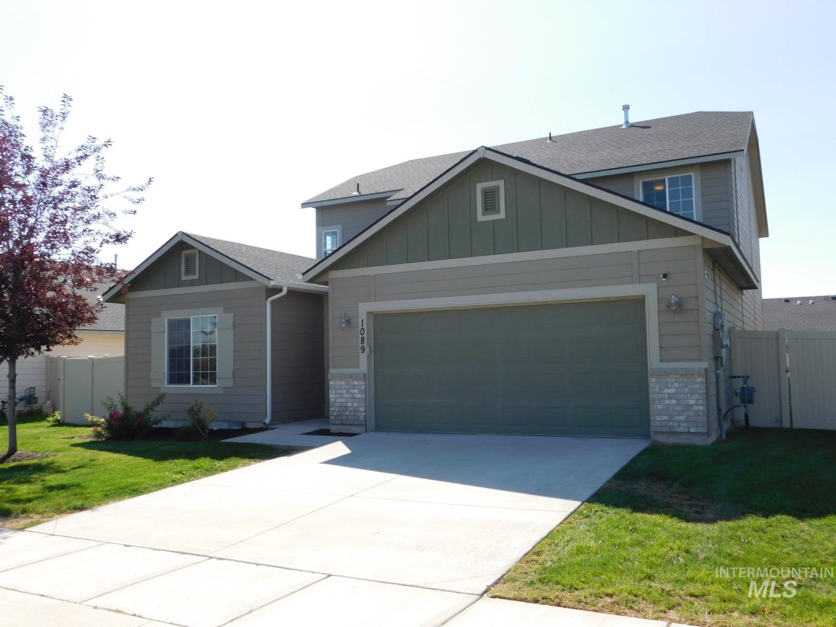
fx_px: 725
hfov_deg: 60.0
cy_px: 314
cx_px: 418
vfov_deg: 46.8
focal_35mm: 30
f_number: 3.2
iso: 125
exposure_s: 1/1000
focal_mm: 5.3
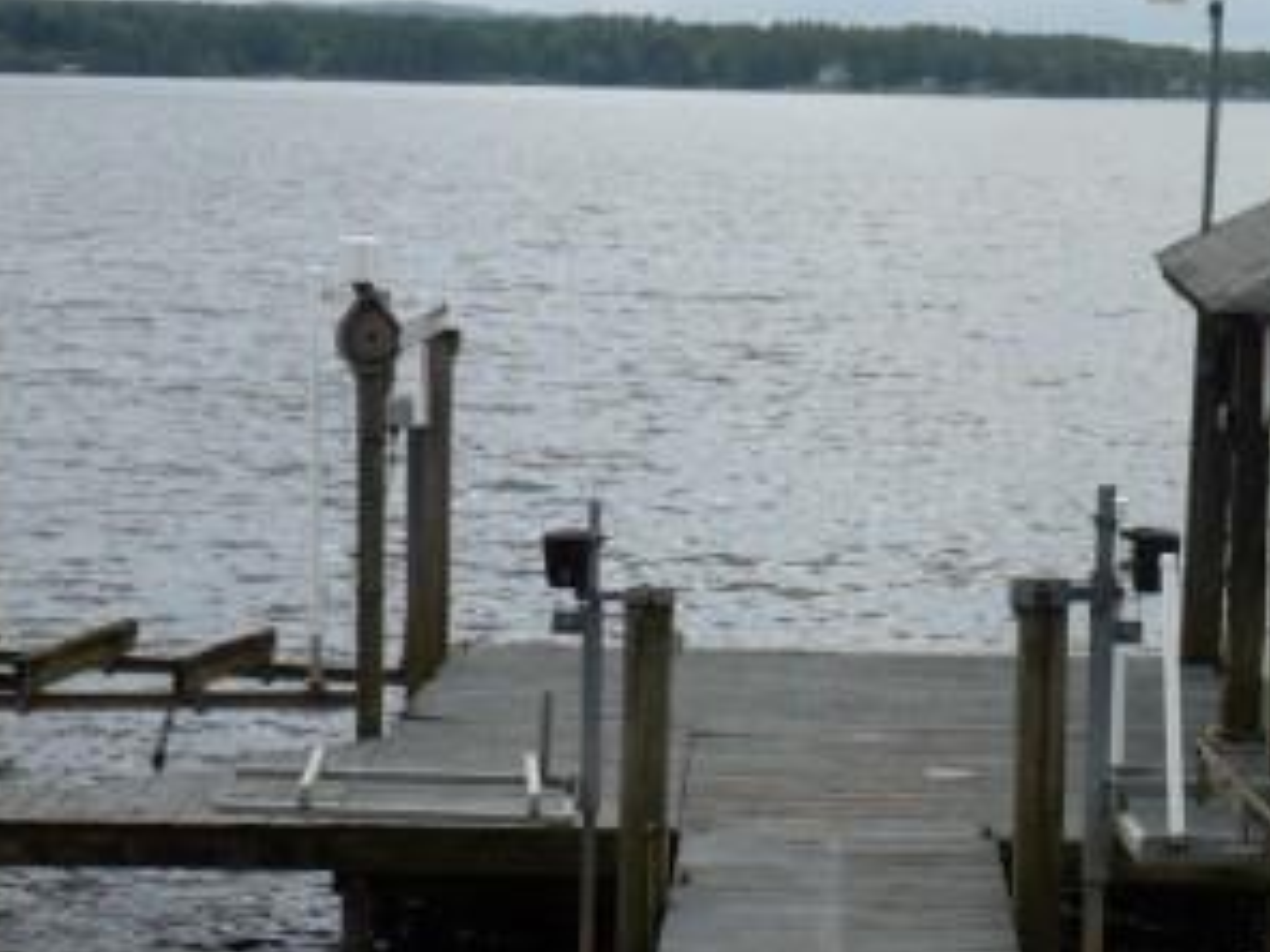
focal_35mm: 132
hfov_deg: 14.9
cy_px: 519
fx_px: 4843
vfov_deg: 11.2
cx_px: 922
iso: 100
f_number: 4.5
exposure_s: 1/400
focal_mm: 10.9
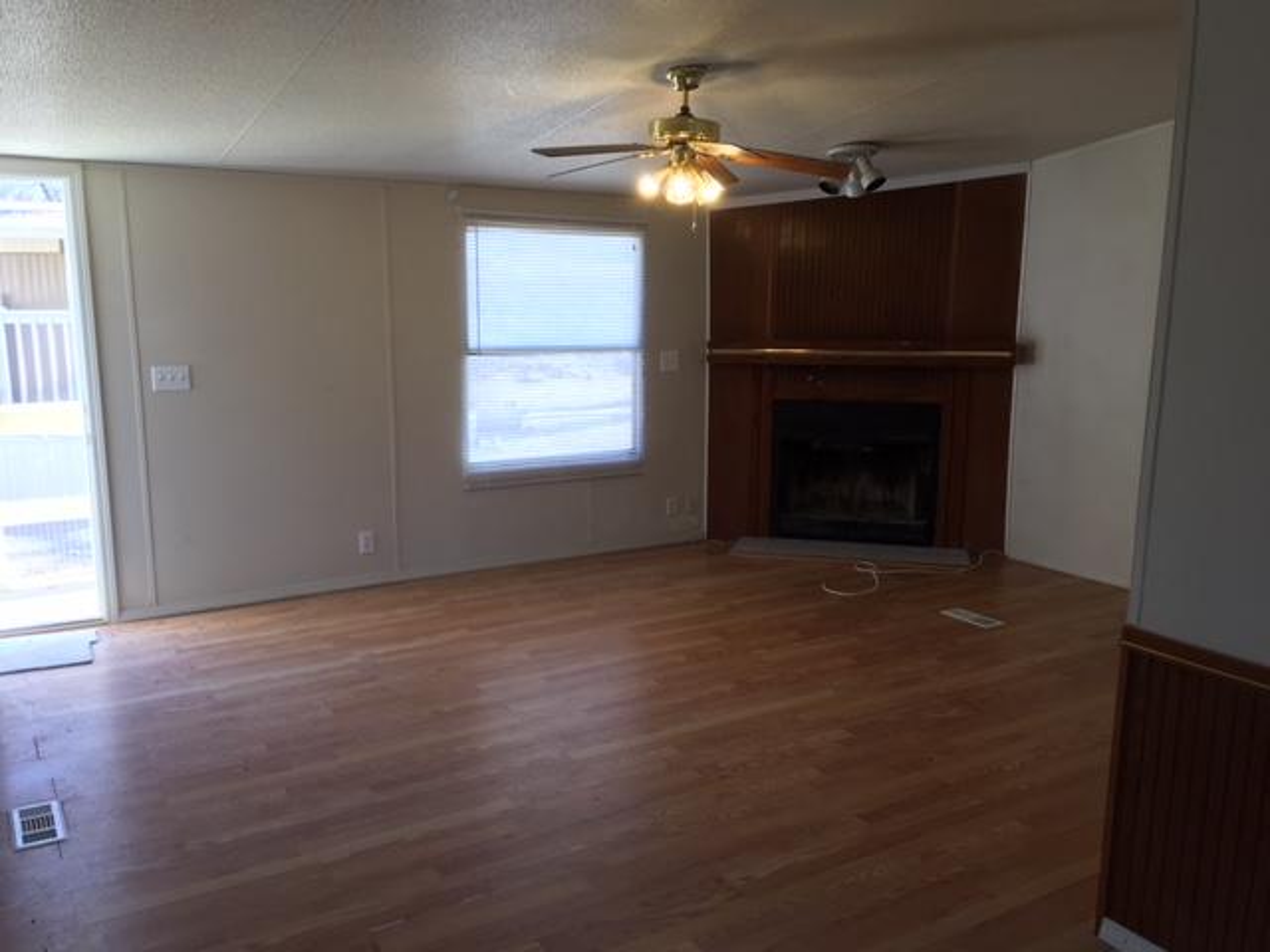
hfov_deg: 61.7
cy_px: 476
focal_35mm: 29
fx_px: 1064
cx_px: 635
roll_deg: +0.6
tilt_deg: -10.4
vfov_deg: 48.2
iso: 32
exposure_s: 1/40
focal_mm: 4.15
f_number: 2.2
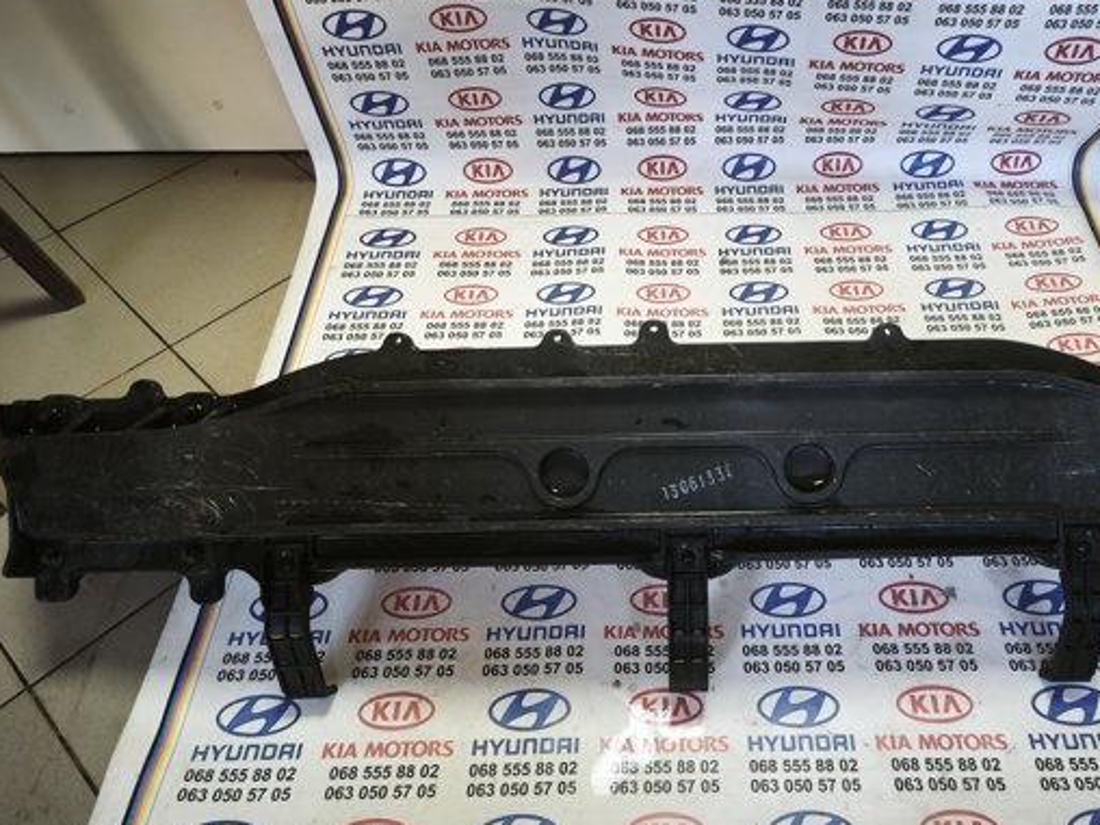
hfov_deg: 61.0
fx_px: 922
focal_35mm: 29
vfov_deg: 48.2
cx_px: 673
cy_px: 424
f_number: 1.7
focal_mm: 5.35
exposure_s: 1/50
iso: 250
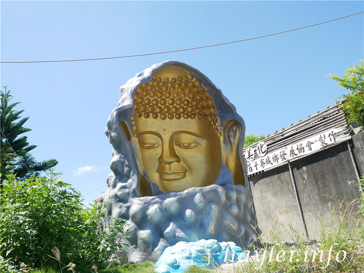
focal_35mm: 30
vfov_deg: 46.8
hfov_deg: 60.0
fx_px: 315
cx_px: 182
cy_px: 136
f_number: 4
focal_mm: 15
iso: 200
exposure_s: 1/640
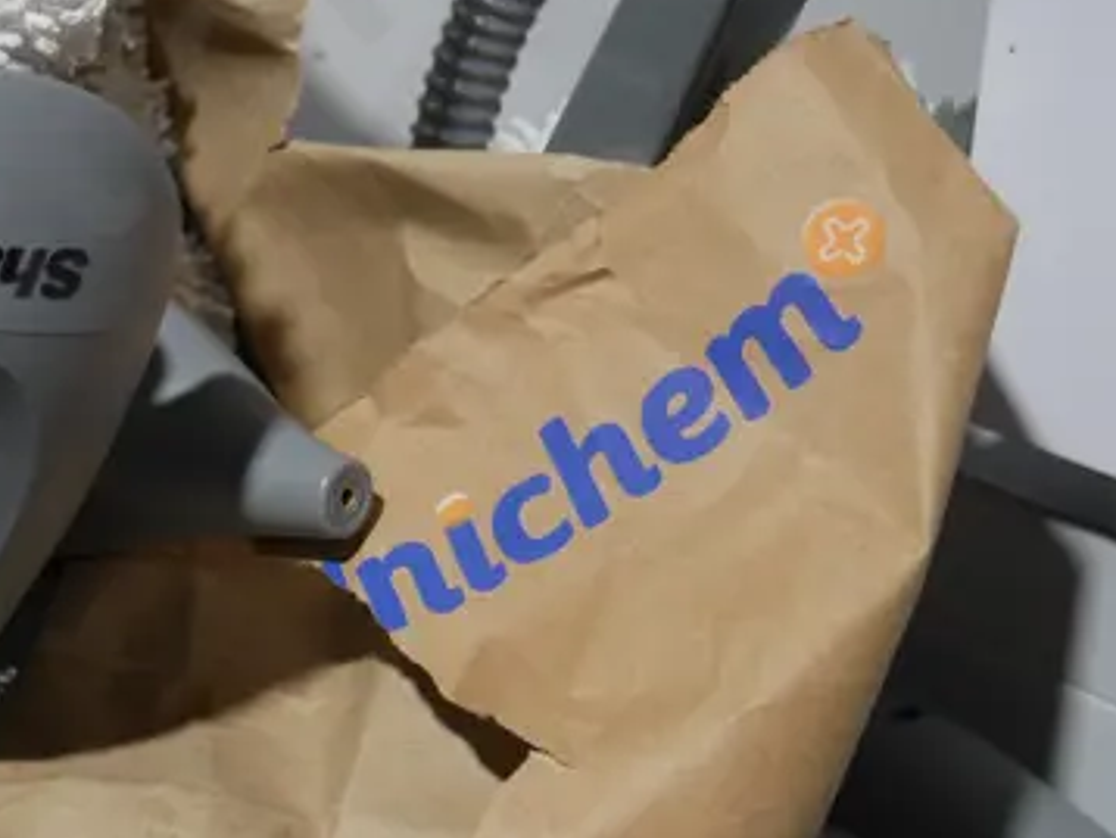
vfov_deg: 18.4
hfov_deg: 22.9
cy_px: 329
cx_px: -131
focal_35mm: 80
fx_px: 2581
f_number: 3.5
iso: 320
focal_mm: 14
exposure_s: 1/60
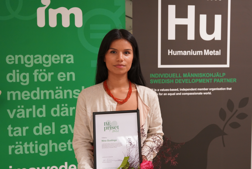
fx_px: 350
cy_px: 84
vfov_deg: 27.0
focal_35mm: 50
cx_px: 126
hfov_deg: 39.6
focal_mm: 50
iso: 4000
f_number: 4
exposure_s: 1/160
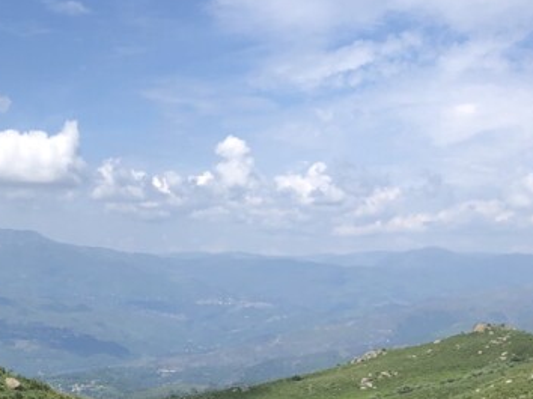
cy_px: 342
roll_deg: -0.2
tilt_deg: -2.5
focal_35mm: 76
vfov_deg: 19.1
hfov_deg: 24.9
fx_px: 1169
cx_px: 50
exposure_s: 1/2315
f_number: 1.8
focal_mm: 3.99
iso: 20
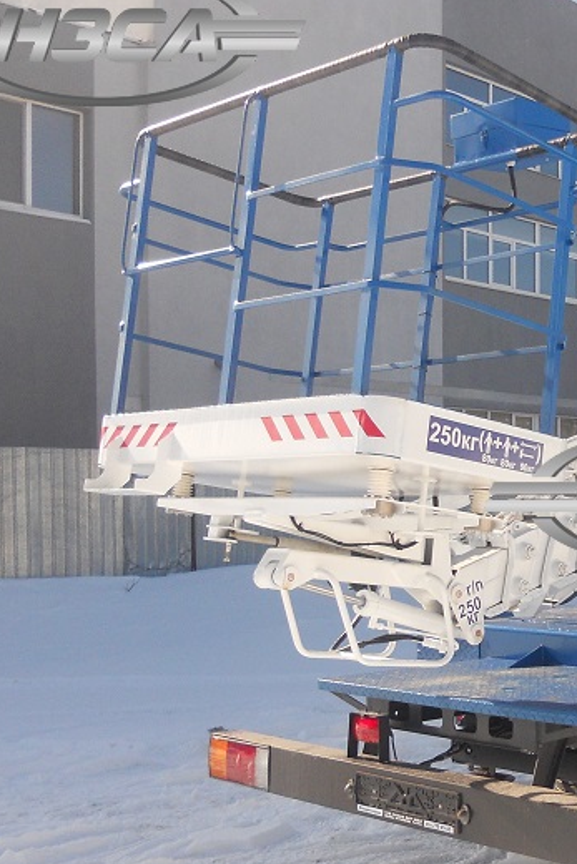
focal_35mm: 54
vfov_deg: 36.8
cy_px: 498
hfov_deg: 23.3
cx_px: 663
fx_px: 1297
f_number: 3.2
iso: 100
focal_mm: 4.9
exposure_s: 1/1250
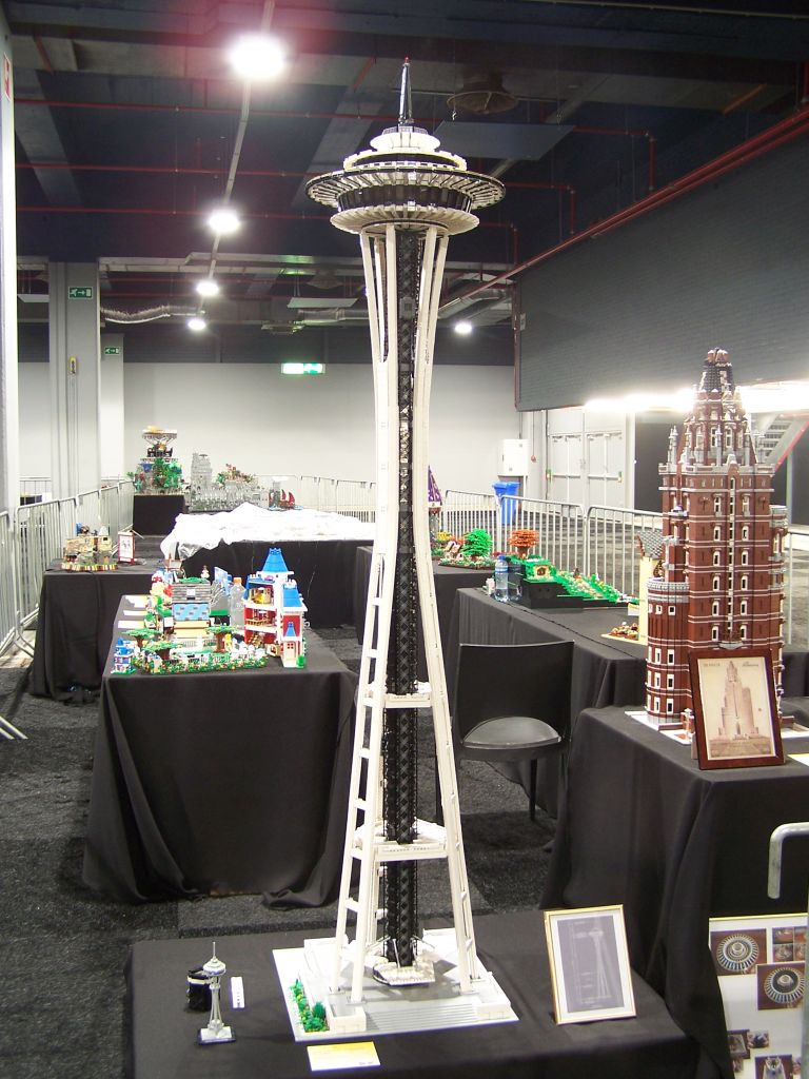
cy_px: 540
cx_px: 404
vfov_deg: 49.0
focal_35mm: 38
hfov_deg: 37.7
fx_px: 1184
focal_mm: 6.3
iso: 80
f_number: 2.8
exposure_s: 1/2
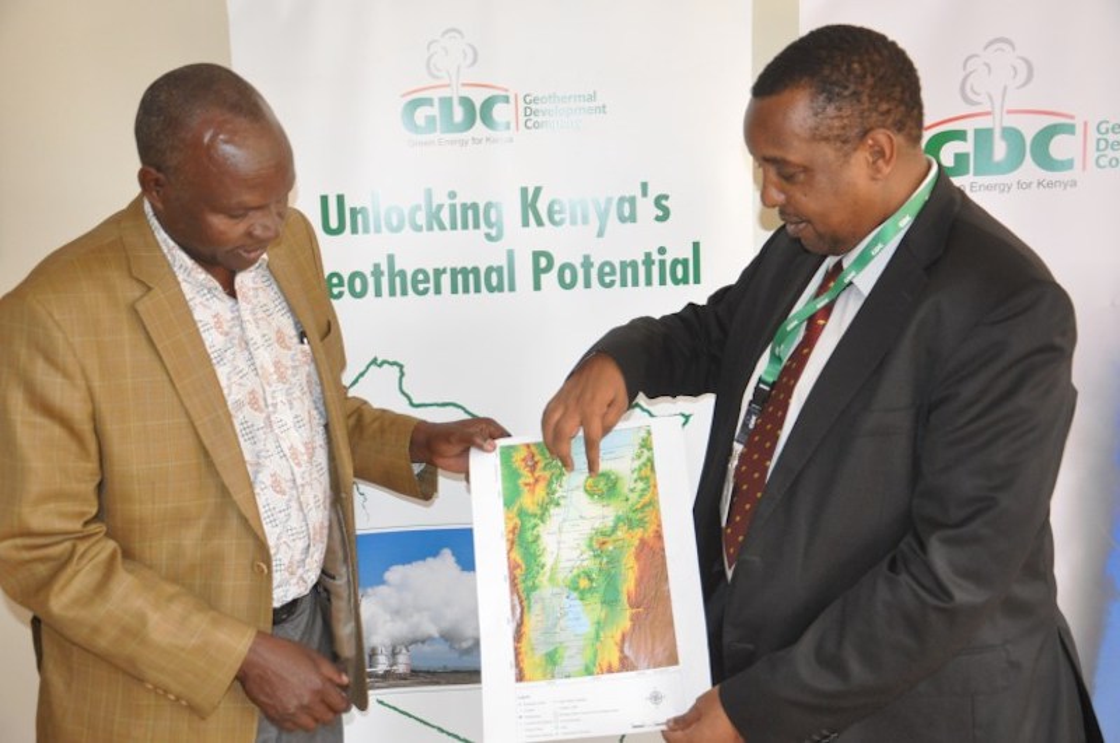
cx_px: 560
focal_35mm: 60
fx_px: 1864
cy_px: 372
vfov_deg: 22.6
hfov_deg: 33.4
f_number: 4.8
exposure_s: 1/125
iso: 1600
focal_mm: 40
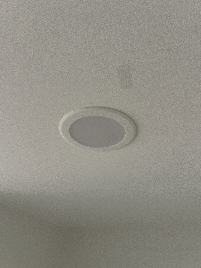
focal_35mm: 26
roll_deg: -2.2
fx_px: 201
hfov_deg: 53.1
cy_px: 134
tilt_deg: +32.1
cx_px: 100
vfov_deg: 67.3
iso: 400
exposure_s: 1/50
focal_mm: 5.7
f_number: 1.5
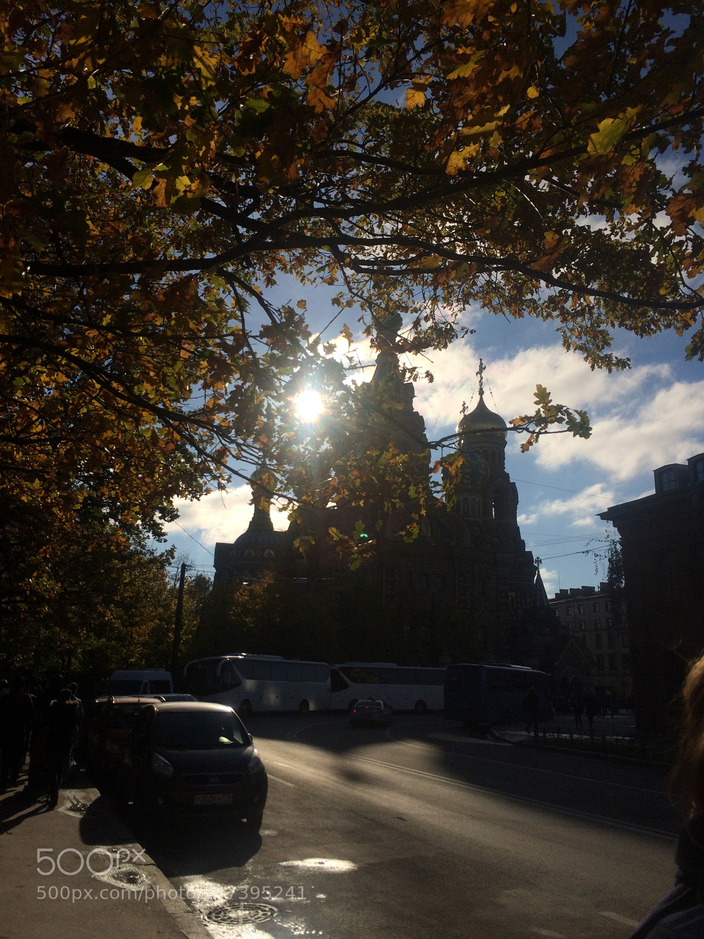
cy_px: 470
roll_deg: -0.2
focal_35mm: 29
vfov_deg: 61.7
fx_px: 786
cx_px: 352
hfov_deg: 48.2
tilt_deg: +15.4
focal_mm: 4.15
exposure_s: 1/10309
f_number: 2.2
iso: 40
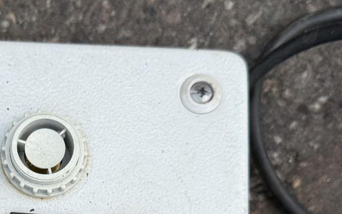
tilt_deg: -82.8
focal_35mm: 71
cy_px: 260
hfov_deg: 27.7
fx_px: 661
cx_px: 23
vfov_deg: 17.4
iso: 80
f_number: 1.78
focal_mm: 6.76
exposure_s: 1/3425
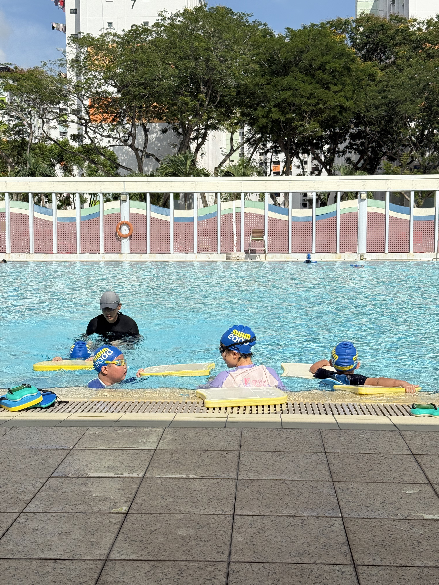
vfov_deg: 39.7
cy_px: 292
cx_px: 220
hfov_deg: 30.3
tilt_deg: -3.2
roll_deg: -0.4
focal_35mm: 48
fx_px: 812
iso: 64
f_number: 1.78
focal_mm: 6.76
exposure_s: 1/9901
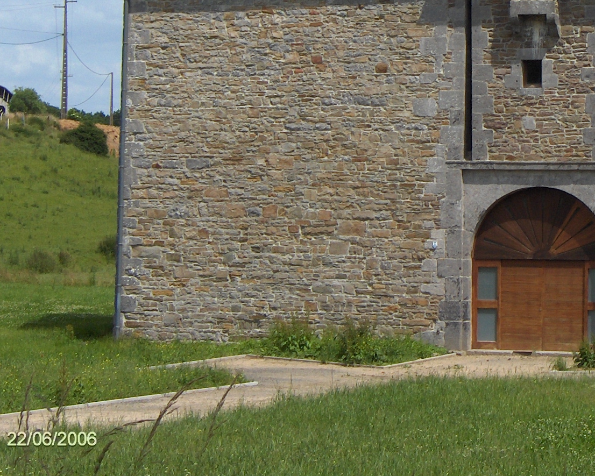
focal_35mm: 126
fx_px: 2219
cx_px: 634
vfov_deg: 12.1
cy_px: 24
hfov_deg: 14.9
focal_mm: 11.4
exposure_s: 1/518
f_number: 5.4
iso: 100
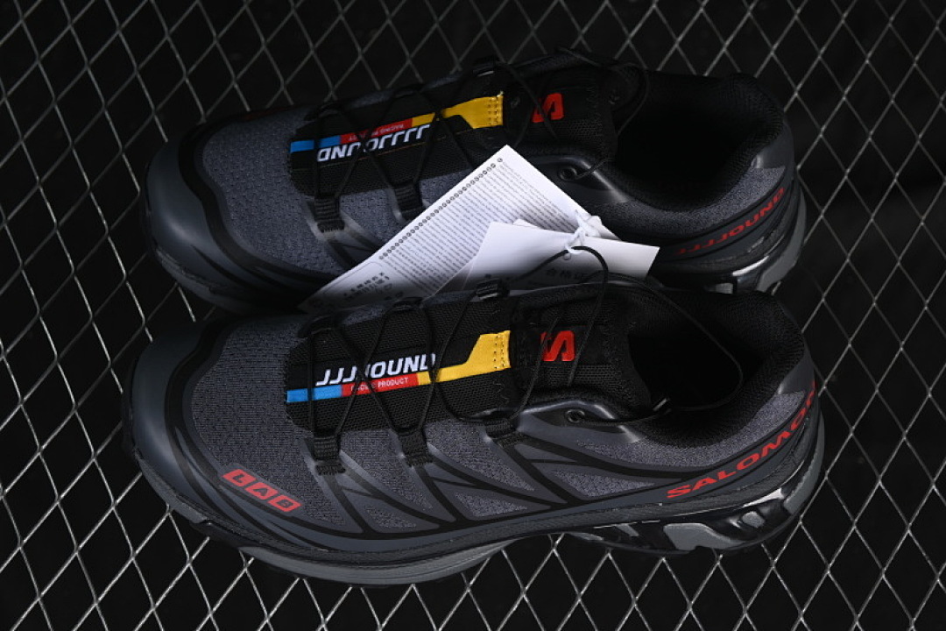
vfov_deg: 18.2
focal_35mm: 75
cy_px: 316
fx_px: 1971
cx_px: 473
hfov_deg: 27.0
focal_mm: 50
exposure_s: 1/50
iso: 160
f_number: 6.3
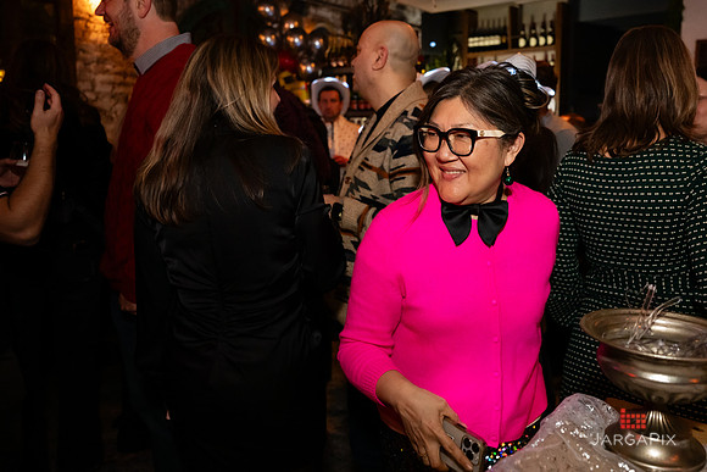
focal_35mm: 29
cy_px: 191
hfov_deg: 63.2
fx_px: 568
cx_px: 423
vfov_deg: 44.8
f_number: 3.2
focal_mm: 24
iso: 3200
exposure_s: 1/100
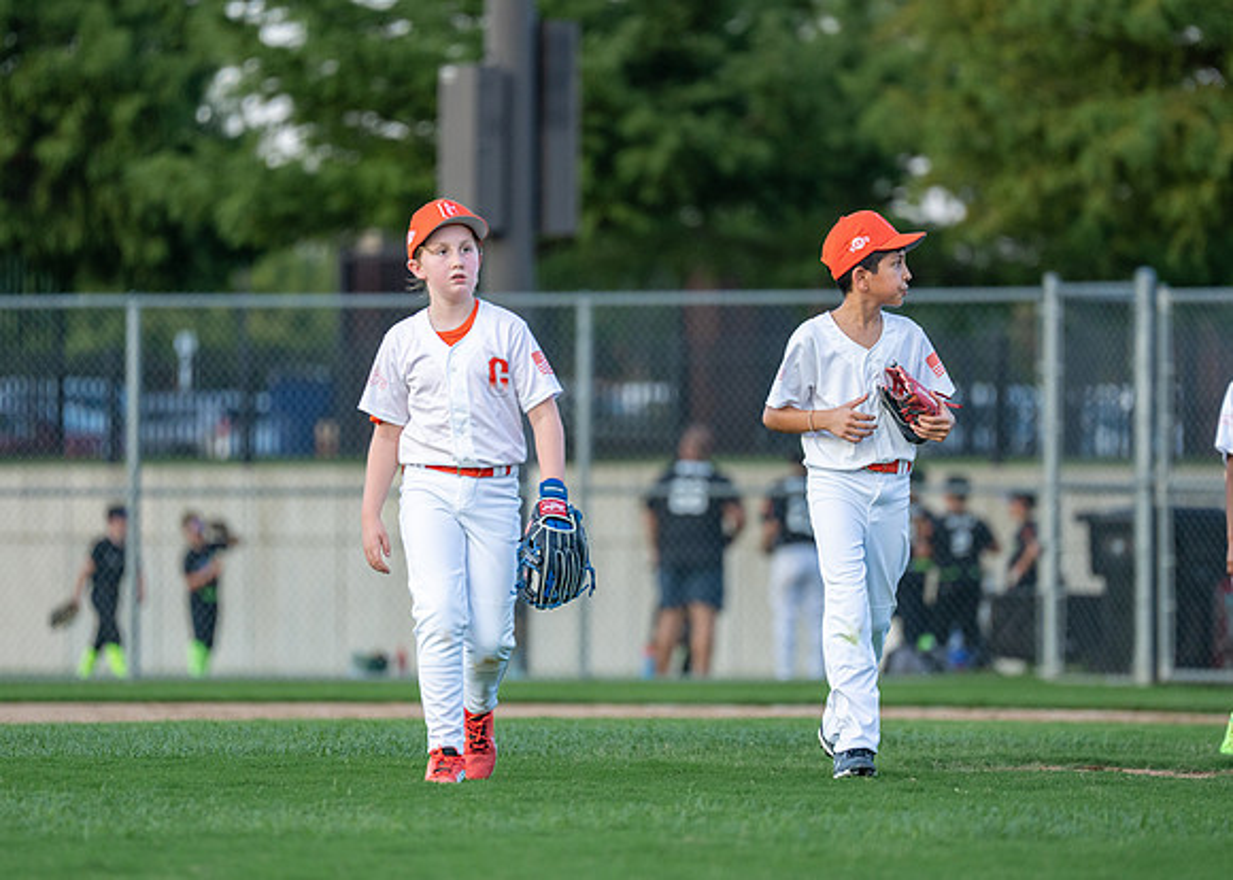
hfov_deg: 7.9
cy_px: 439
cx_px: 671
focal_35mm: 255
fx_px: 8941
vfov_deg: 5.6
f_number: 2.8
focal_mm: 200
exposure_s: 1/2000
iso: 800
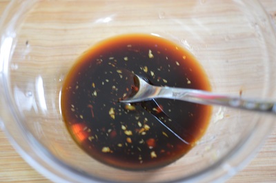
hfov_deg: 33.5
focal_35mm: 60
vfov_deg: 22.5
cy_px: 92
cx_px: 138
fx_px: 459
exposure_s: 1/1.6
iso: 100
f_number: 3
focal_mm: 40
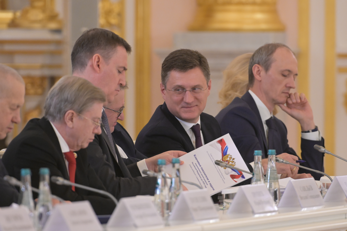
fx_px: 5780
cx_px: 174
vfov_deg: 2.3
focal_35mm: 600
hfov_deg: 3.4
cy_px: 116
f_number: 5.6
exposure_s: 1/320
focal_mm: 400
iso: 3200
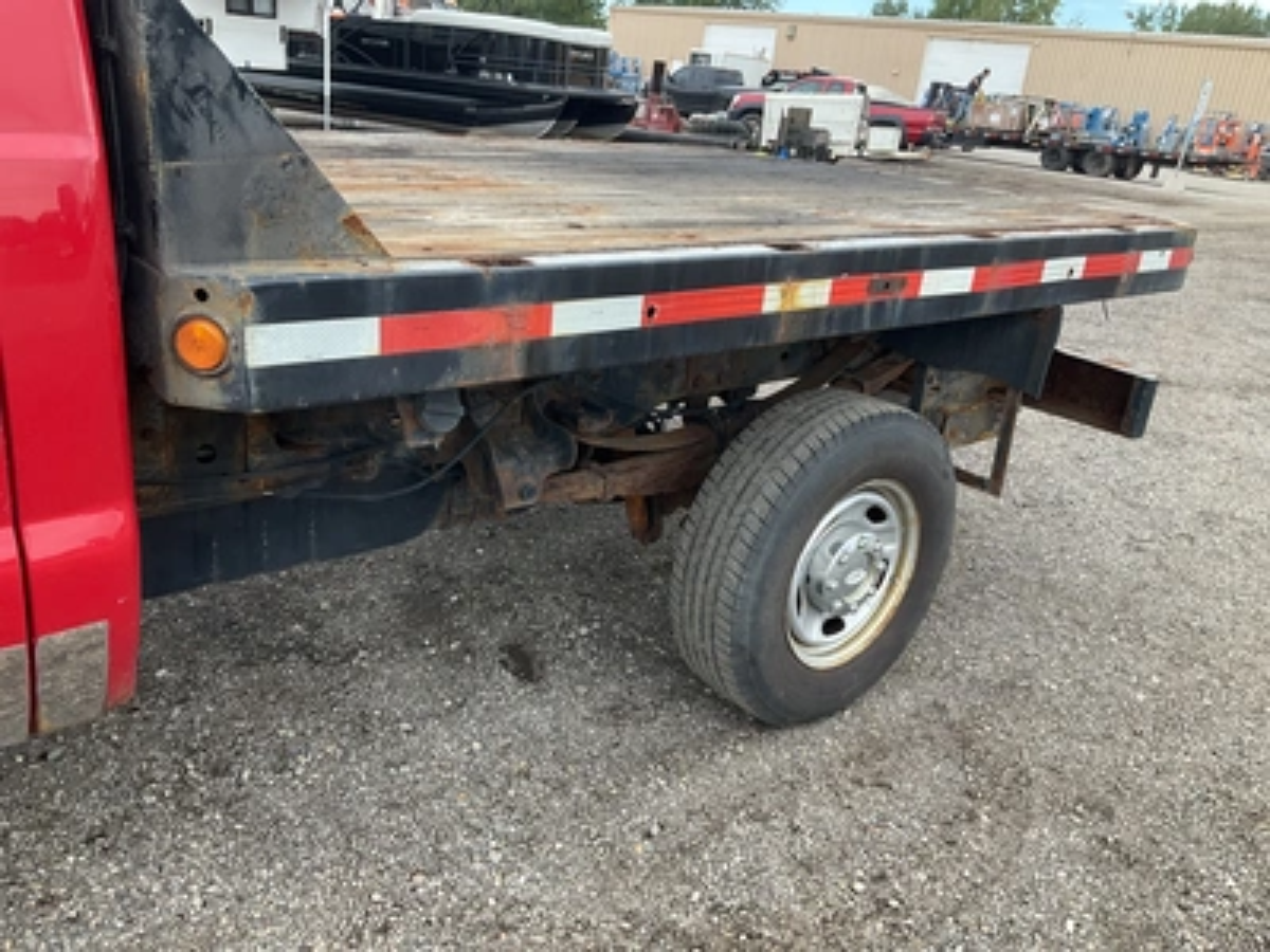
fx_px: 1064
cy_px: 476
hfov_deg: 61.7
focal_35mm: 29
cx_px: 635
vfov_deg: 48.2
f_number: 1.8
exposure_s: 1/192
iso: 20
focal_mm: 3
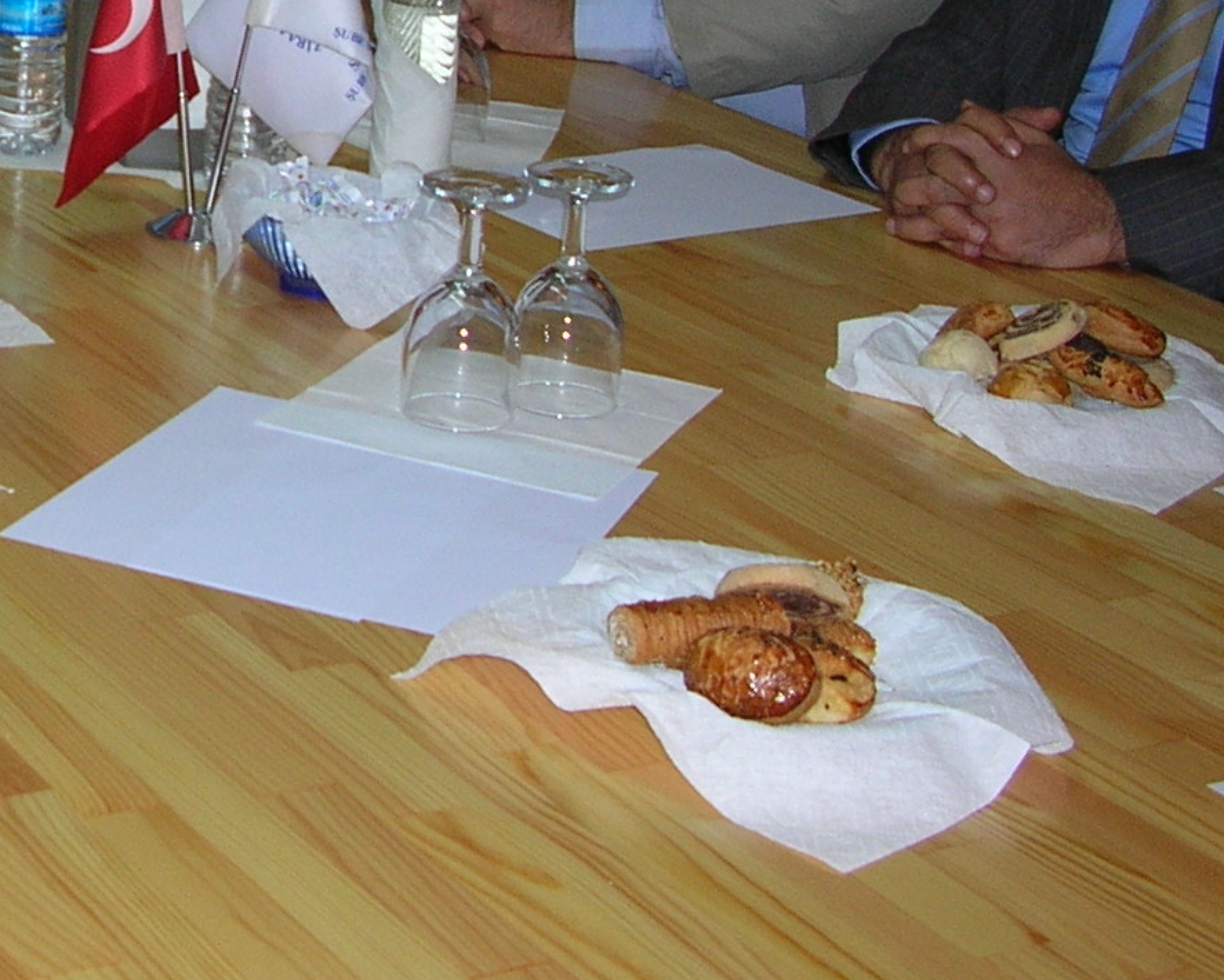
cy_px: -142
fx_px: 3189
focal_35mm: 88
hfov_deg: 20.9
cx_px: -62
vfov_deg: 16.8
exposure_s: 1/60.1
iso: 62
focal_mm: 5.8
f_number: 2.8
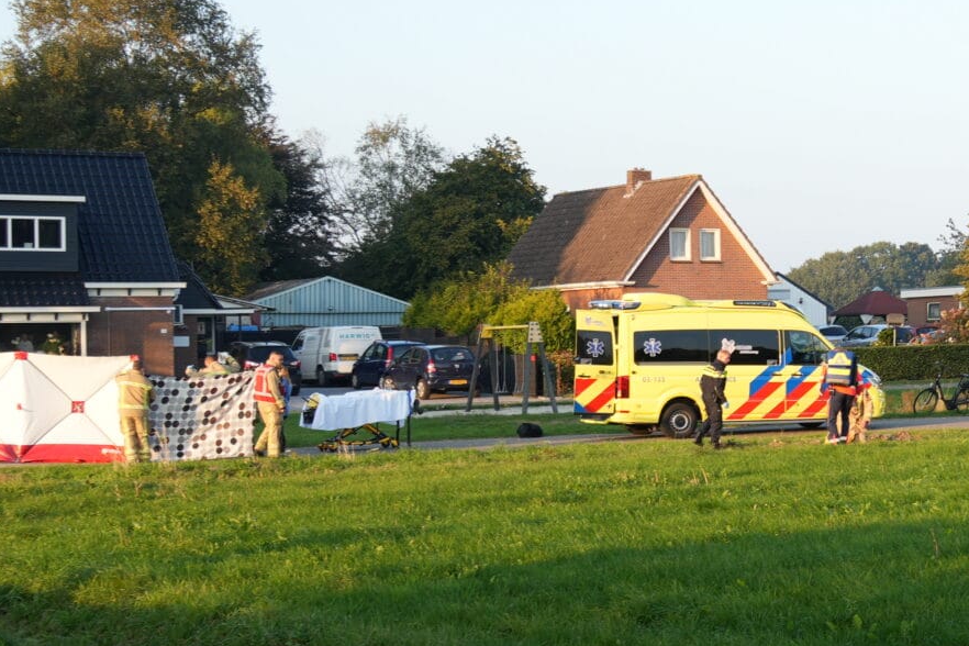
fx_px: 2422
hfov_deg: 20.6
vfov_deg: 15.2
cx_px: 1277
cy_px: 310
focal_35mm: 90
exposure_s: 1/80
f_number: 5.6
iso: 100
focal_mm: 31
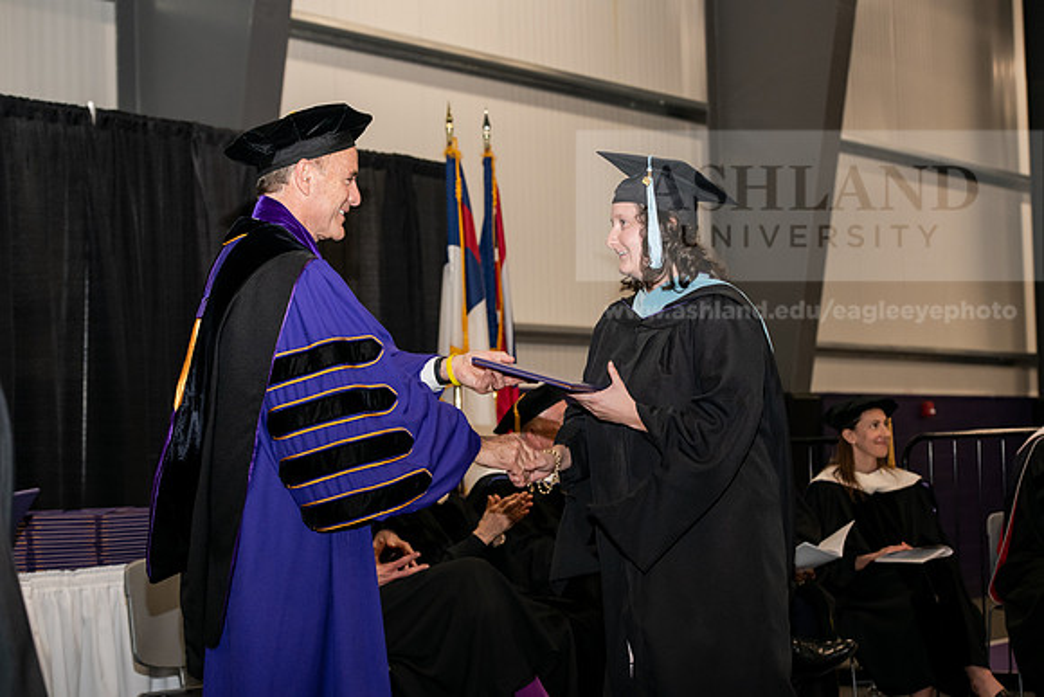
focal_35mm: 80
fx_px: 2320
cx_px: 522
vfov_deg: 17.1
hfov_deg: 25.4
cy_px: 348
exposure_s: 1/200
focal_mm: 80
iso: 1600
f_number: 5.6
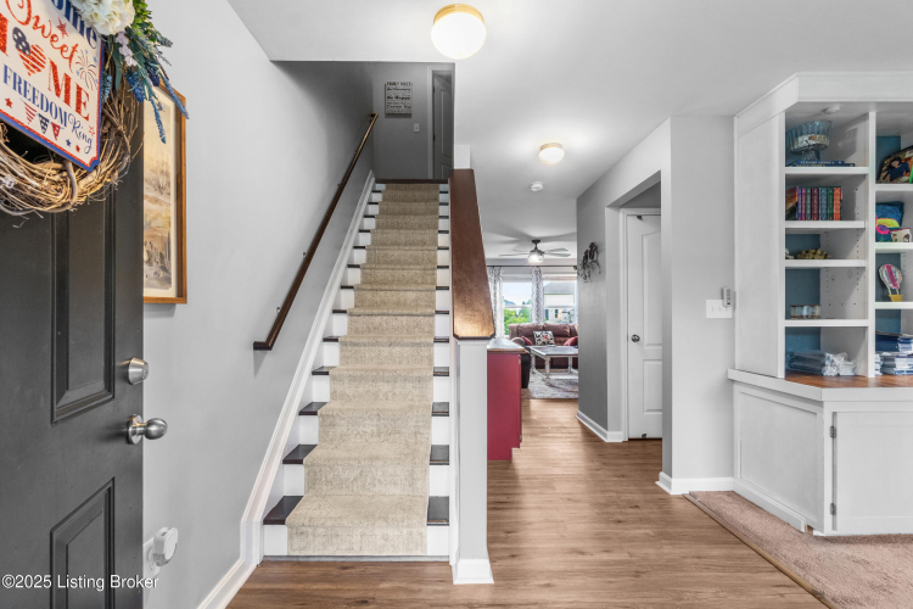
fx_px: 380
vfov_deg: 77.3
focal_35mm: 15
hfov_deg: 100.4
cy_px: 304
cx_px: 456
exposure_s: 1/2
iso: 400
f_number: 10
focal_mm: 10
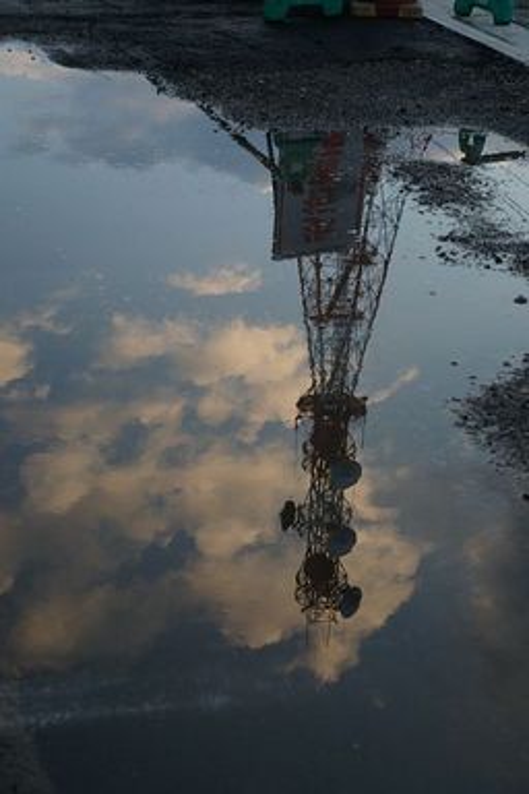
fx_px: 1653
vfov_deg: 27.0
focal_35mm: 75
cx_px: 264
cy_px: 397
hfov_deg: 18.2
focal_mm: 75
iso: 400
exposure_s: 1/100
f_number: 8
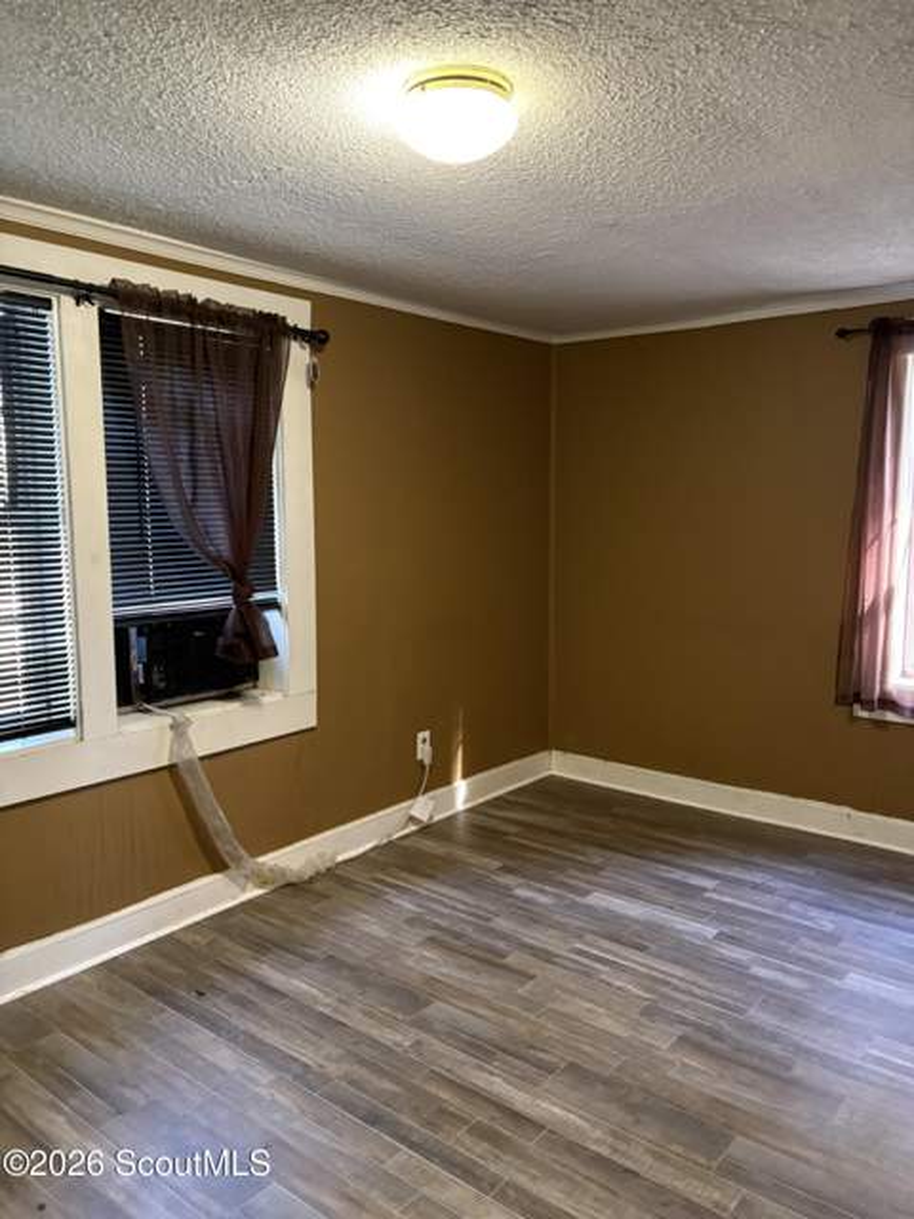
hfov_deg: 53.1
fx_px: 915
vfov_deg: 67.3
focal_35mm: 26
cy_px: 610
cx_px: 457
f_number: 1.6
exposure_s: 1/30
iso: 500
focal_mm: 5.96
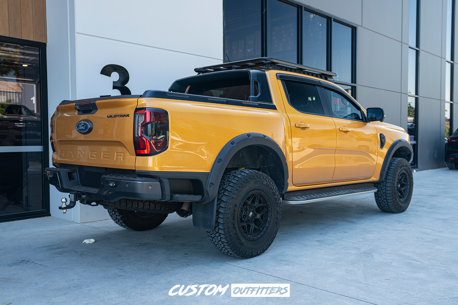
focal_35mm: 29
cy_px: 152
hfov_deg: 63.7
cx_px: 229
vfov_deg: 45.0
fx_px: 369
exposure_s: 1/160
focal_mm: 29
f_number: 4
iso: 250
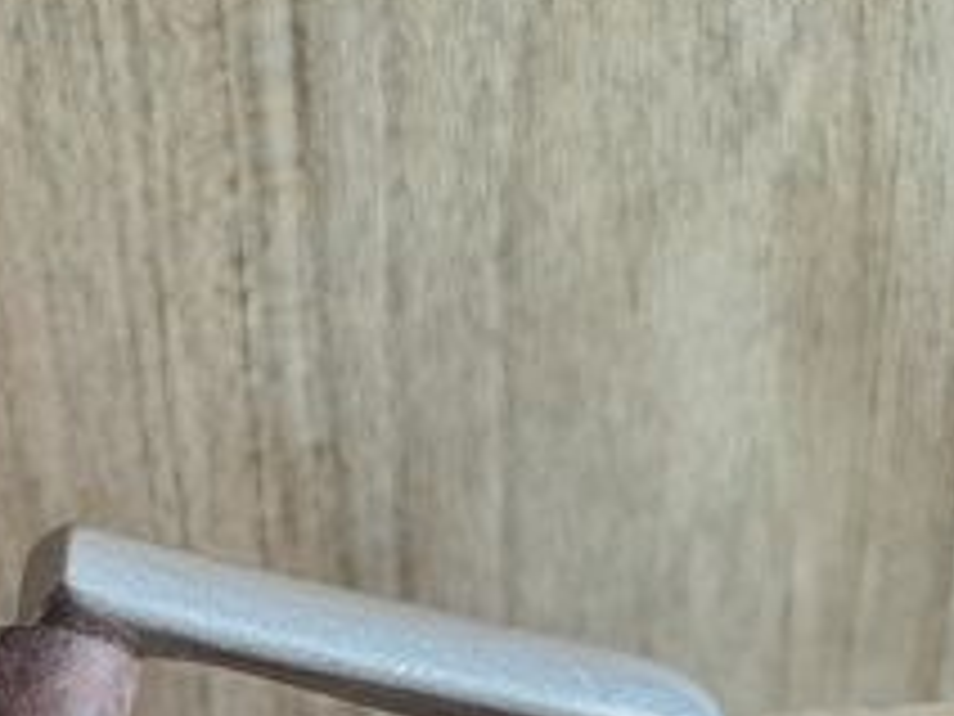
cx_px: -92
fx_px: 1736
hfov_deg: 28.0
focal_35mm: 63
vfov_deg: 21.5
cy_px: 869
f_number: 1.8
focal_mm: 4.65
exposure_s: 1/60
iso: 200
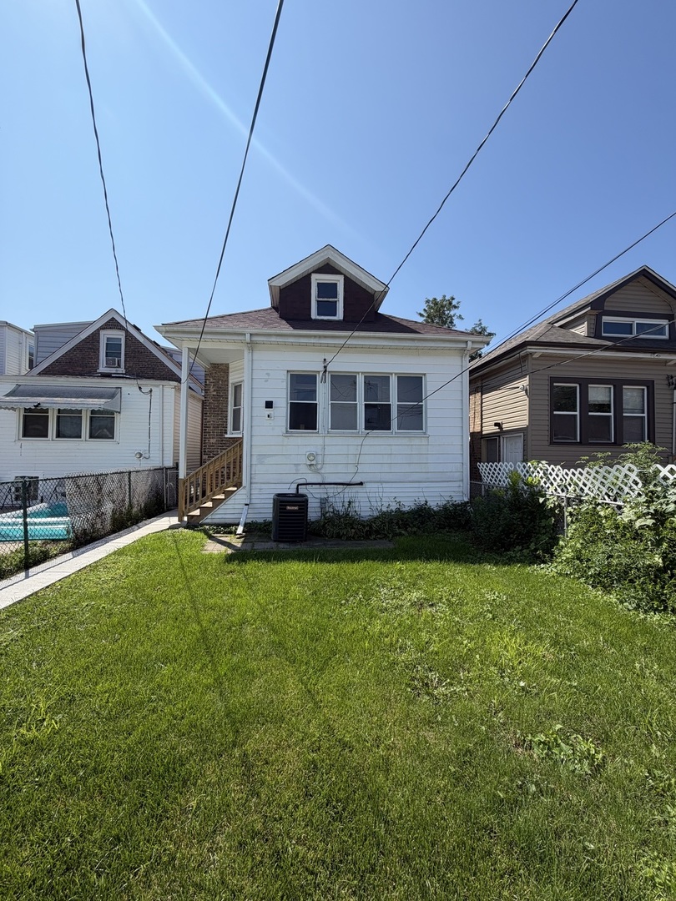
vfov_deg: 102.1
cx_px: 338
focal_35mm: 14
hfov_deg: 85.7
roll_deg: -0.9
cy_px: 450
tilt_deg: +2.0
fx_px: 365
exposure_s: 1/799
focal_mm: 2.22
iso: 20
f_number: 2.2
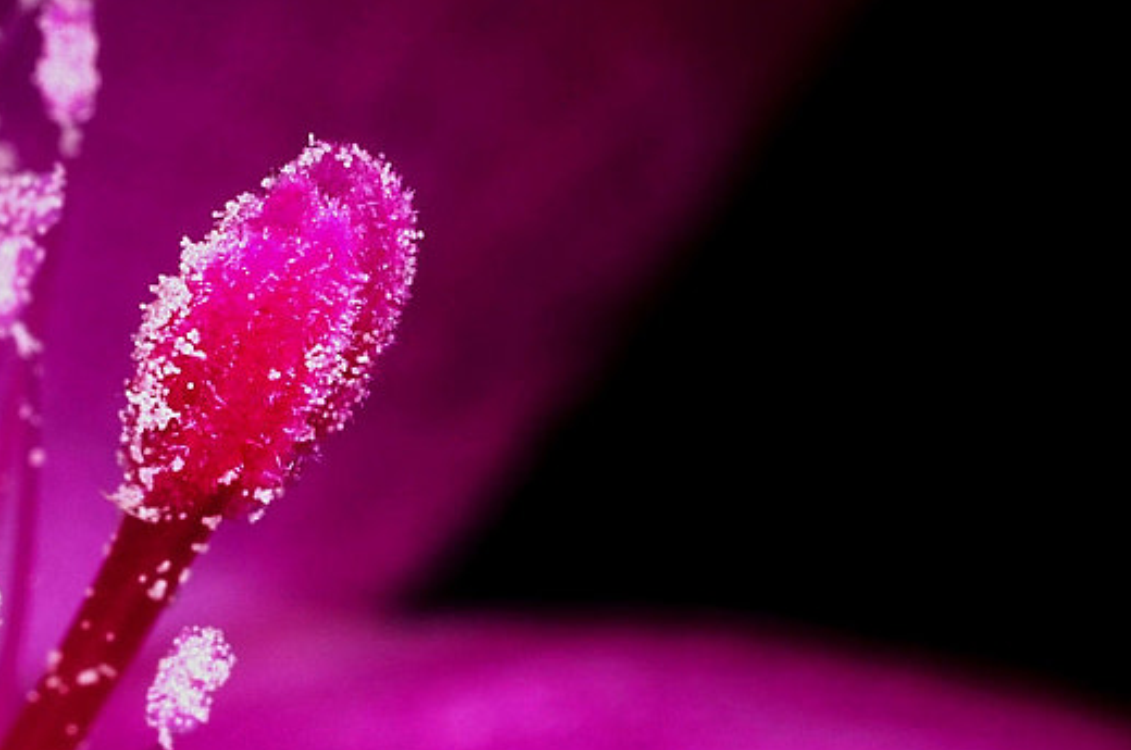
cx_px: -450
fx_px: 15199
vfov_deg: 2.8
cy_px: 350
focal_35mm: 485
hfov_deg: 4.2
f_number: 29
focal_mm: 105
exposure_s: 1/250
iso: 100
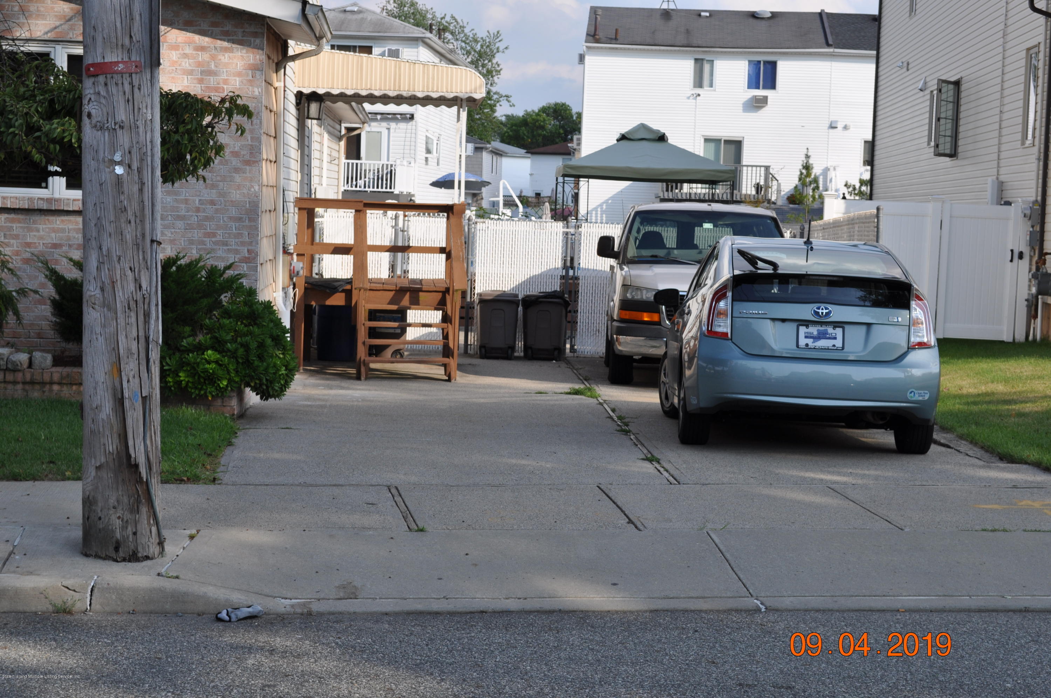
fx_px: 1837
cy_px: 349
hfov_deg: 31.9
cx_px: 526
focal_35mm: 63
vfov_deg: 21.5
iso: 200
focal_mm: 42
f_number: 9.5
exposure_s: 1/350
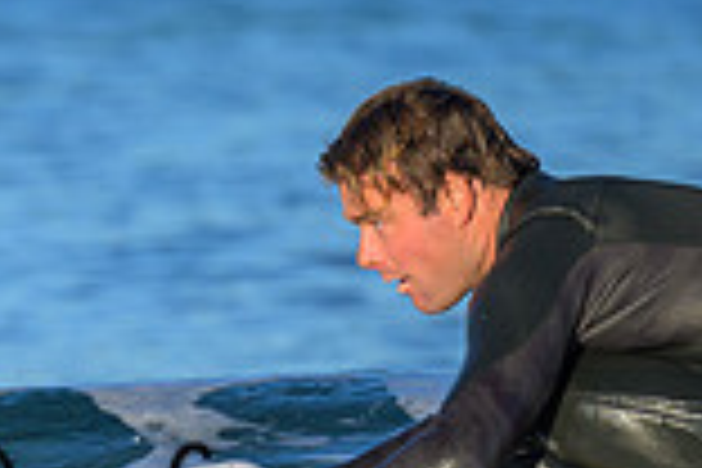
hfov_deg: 0.7
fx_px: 58086
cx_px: 144
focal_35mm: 2979
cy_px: 475
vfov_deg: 0.5
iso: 200
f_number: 6.3
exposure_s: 1/1000
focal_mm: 800
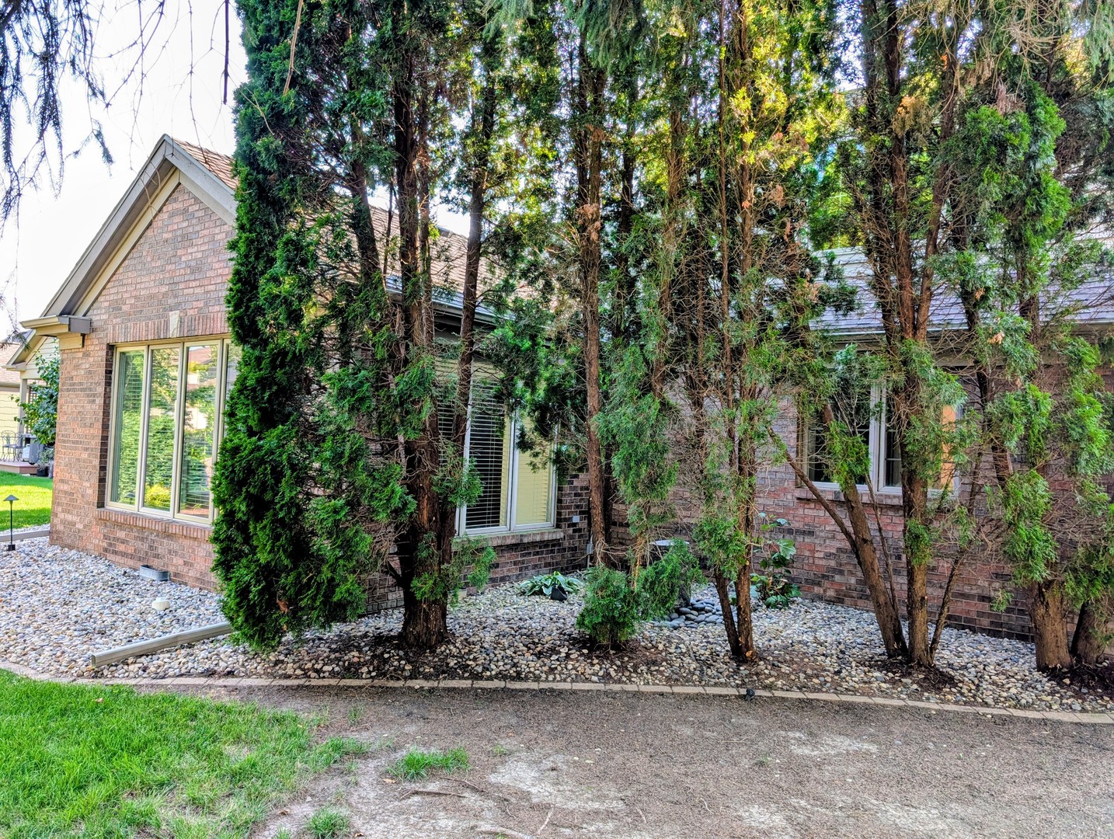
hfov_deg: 71.5
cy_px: 420
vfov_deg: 56.9
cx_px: 557
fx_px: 774
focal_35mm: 24
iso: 27
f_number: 1.68
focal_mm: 6.9
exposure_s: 1/119
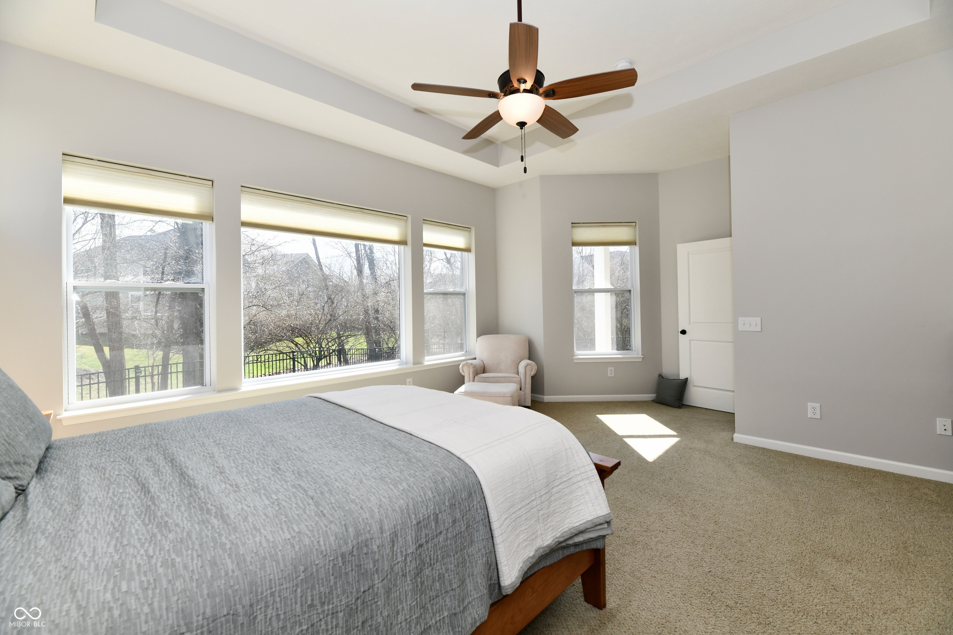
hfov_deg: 104.3
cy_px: 318
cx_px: 476
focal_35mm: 14
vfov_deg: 81.2
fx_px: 371
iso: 640
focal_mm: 14
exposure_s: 1/250
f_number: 8
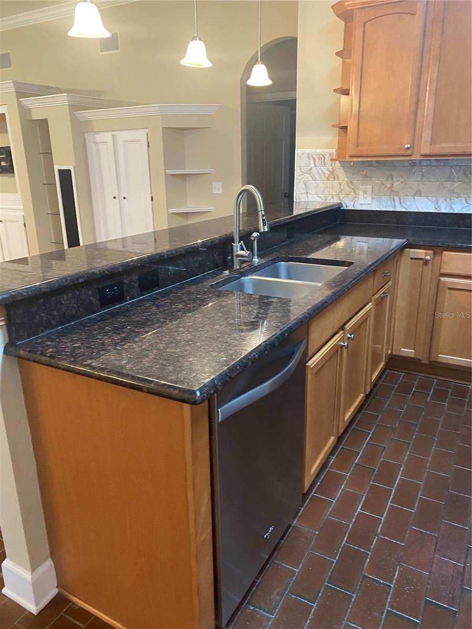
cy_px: 314
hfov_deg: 53.1
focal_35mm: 26
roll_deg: +1.5
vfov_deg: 67.3
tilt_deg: -19.4
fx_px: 473
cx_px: 236
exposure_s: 1/40
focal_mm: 4.25
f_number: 1.8
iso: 400
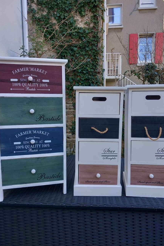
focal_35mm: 29
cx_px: 85
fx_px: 198
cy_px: 122
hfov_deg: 45.0
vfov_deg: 63.7
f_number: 1.8
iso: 25
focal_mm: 4
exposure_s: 1/50
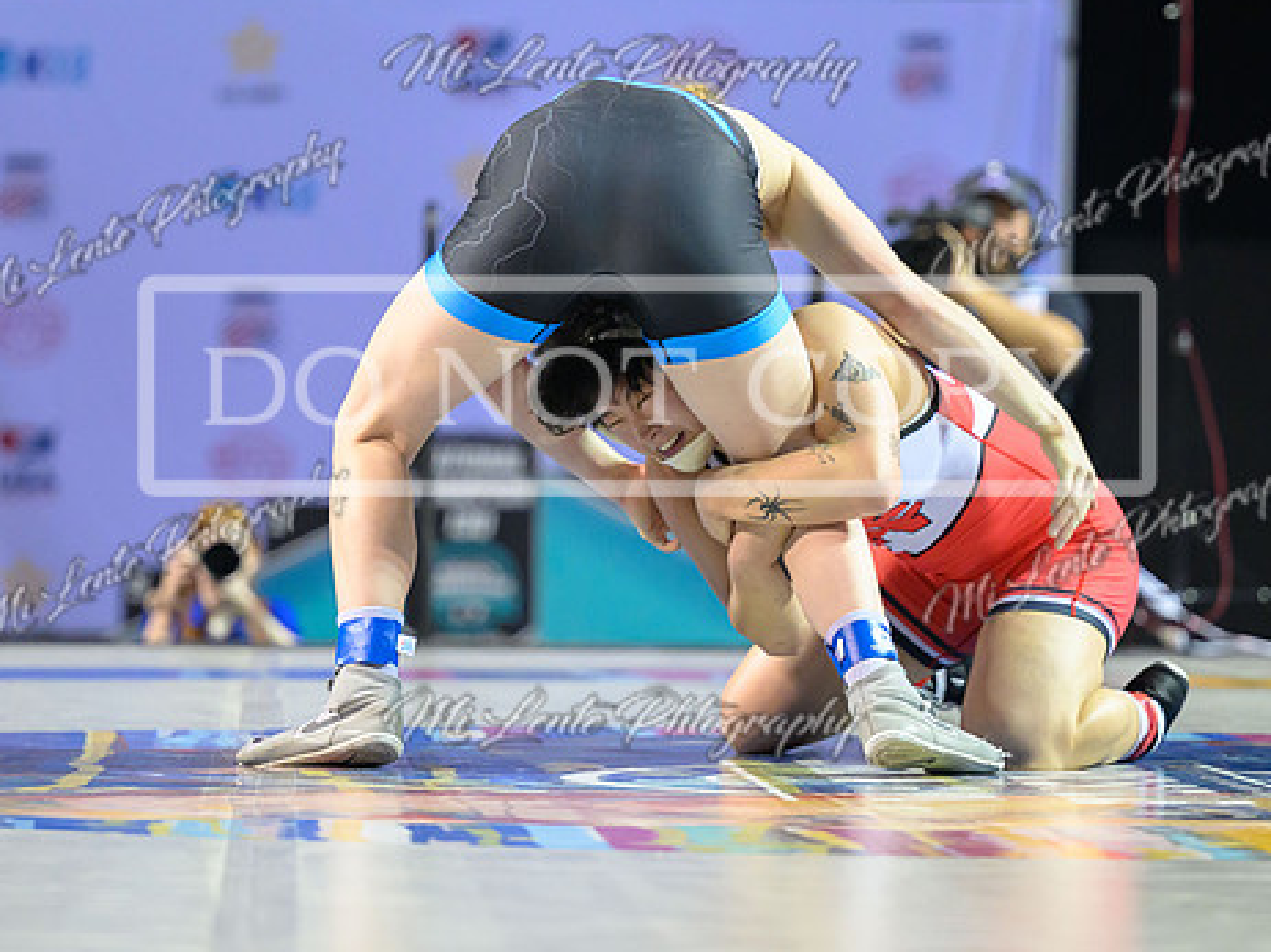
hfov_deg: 10.4
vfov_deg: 7.8
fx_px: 7011
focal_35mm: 191
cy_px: 370
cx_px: 588
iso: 4000
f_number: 2.8
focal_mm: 115
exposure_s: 1/800
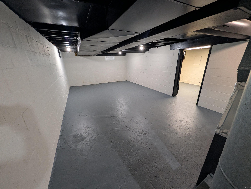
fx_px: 87
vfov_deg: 94.6
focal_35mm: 12
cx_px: 126
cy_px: 94
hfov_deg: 110.5
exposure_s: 1/30
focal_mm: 2.02
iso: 195
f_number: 1.7
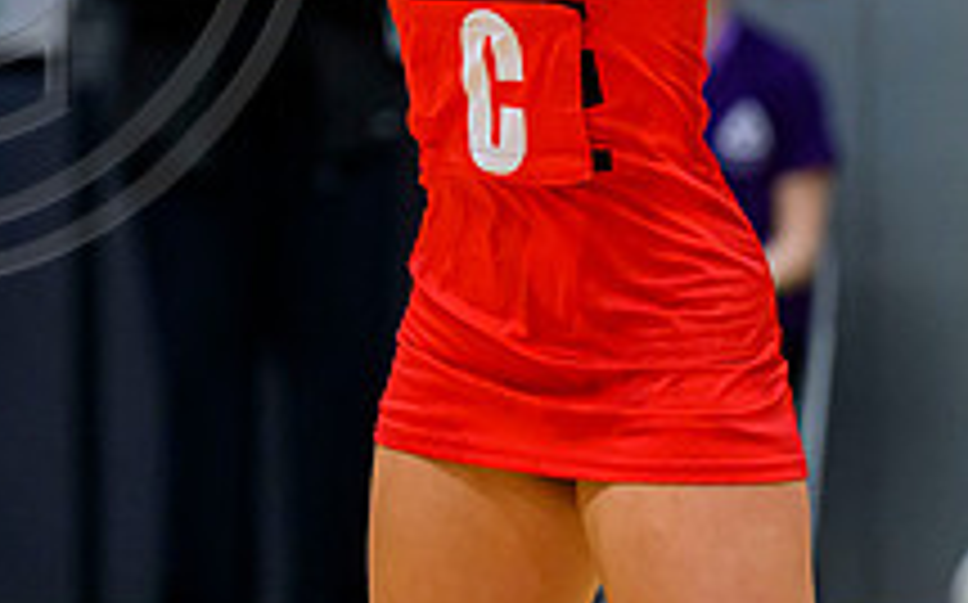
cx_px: 103
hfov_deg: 3.0
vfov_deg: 1.9
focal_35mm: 700
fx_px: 18452
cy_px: -92
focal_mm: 200
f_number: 3.2
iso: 4000
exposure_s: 1/1000
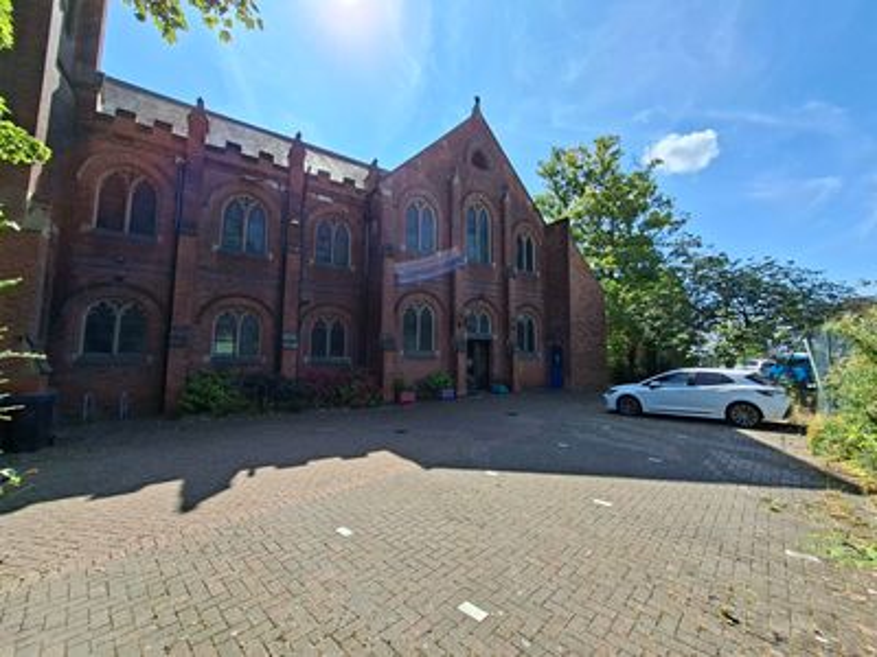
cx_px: 438
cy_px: 328
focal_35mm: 13
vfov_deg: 89.9
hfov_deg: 106.2
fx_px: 329
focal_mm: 1.74
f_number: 2.2
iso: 40
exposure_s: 1/1208
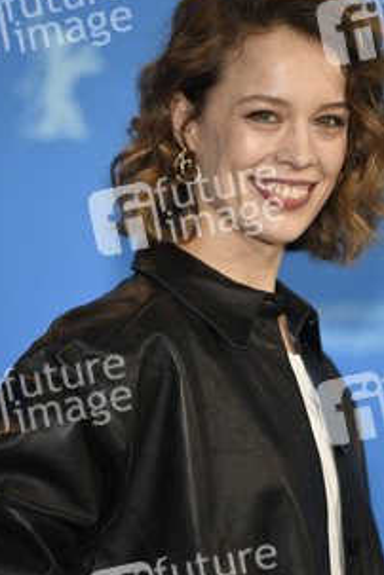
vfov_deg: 7.8
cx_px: 241
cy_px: 306
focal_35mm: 264
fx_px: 4224
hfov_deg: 5.2
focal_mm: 200
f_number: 3.2
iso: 640
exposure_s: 1/400
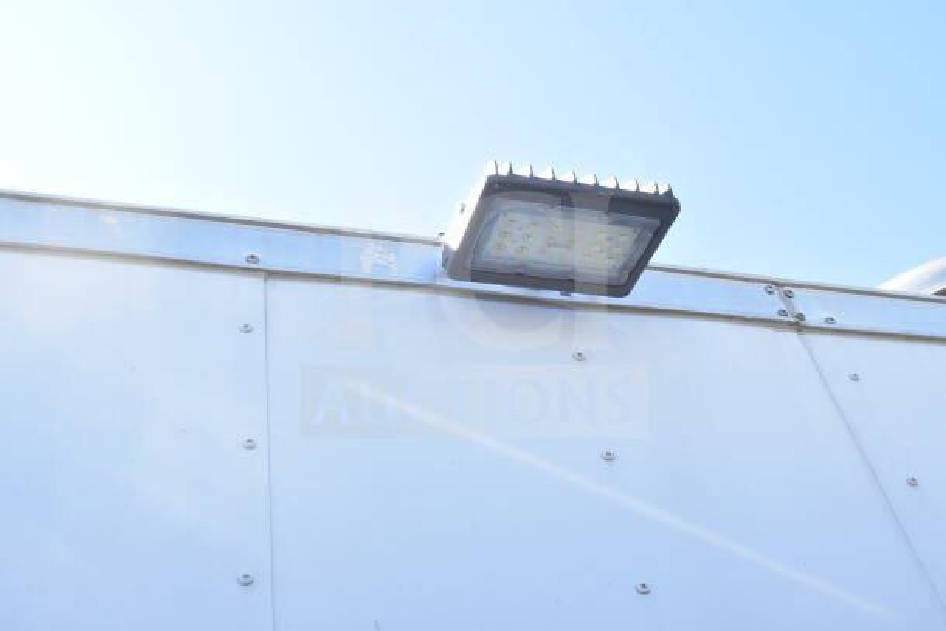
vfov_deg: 30.9
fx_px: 1143
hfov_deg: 45.0
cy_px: 316
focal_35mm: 44
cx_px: 473
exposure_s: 1/500
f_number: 11
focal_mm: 29
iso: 1600
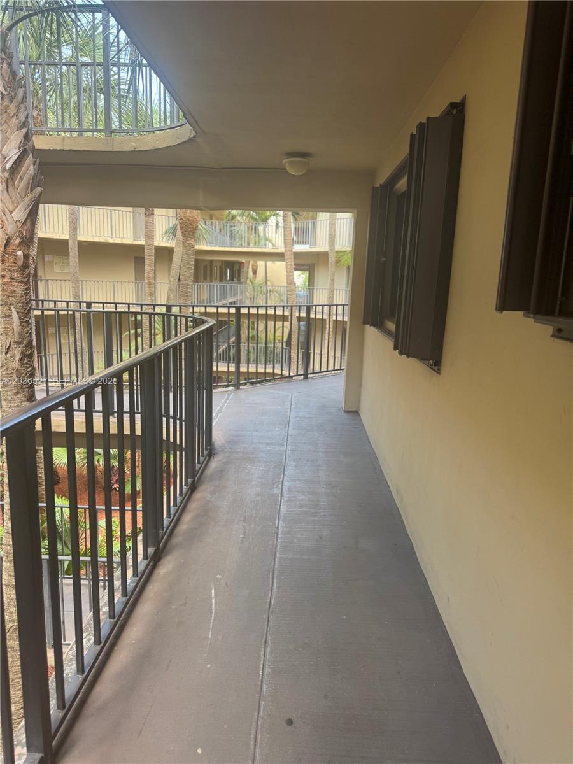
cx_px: 286
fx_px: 530
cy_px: 382
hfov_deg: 56.8
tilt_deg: -9.6
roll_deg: -2.7
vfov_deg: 71.6
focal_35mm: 24
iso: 125
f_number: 1.78
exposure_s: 1/121
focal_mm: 6.76
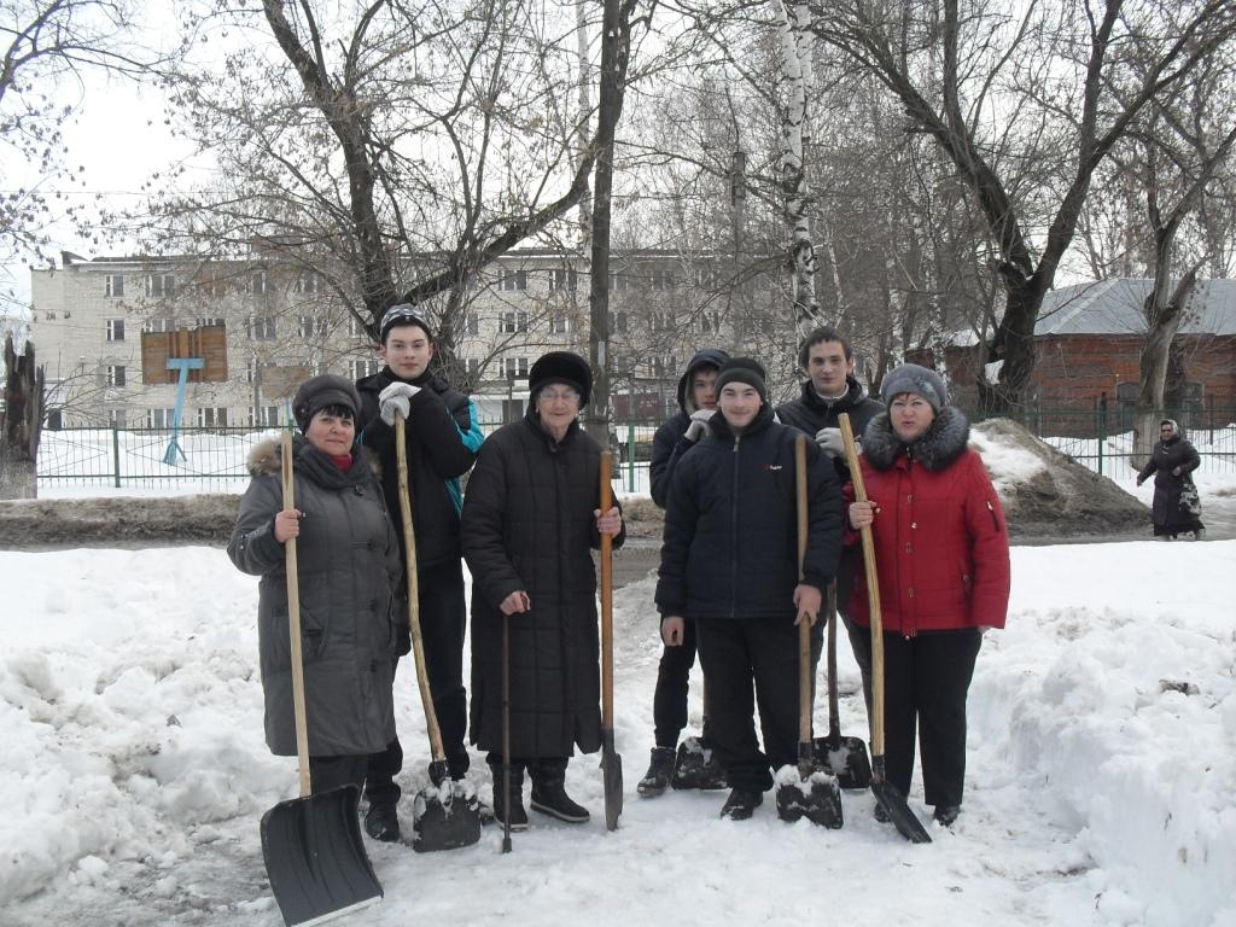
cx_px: 618
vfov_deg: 37.7
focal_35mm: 38
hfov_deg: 49.0
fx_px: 1357
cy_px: 464
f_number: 2.8
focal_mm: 6.3
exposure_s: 1/180
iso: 80
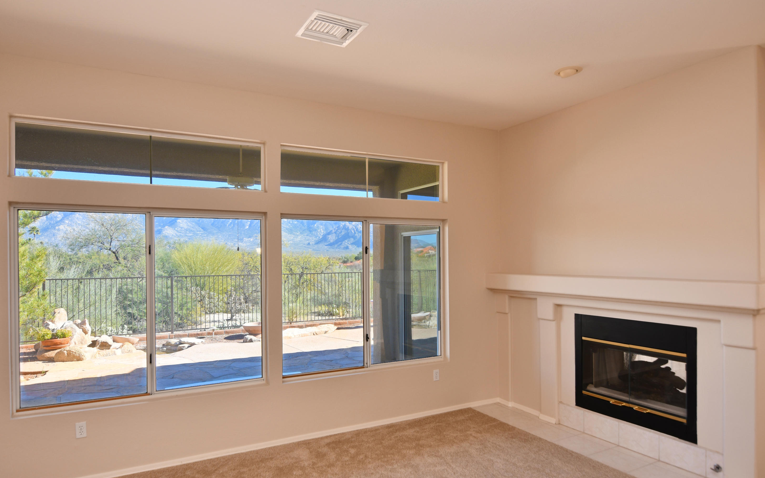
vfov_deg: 55.0
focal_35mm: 22
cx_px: 373
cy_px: 254
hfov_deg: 79.6
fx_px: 459
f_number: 4
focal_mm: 14
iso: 200
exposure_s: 1/60
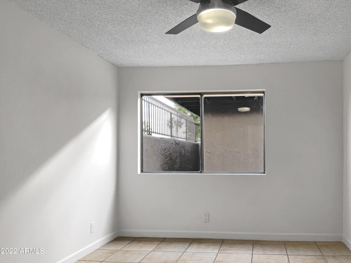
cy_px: 132
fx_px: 294
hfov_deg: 61.7
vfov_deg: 48.2
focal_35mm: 29
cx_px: 176
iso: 50
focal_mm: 3
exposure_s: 1/60
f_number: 1.8
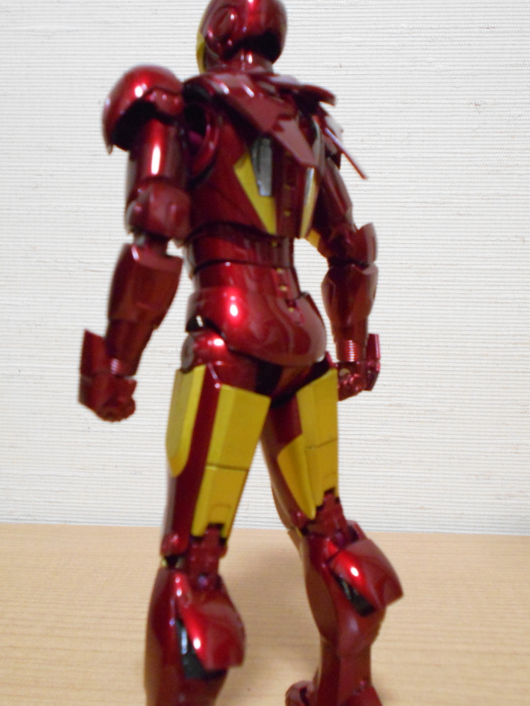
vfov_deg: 50.1
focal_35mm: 37
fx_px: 755
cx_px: 265
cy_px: 353
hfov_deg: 38.7
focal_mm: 6.7
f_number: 3.9
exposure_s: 1/10
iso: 800
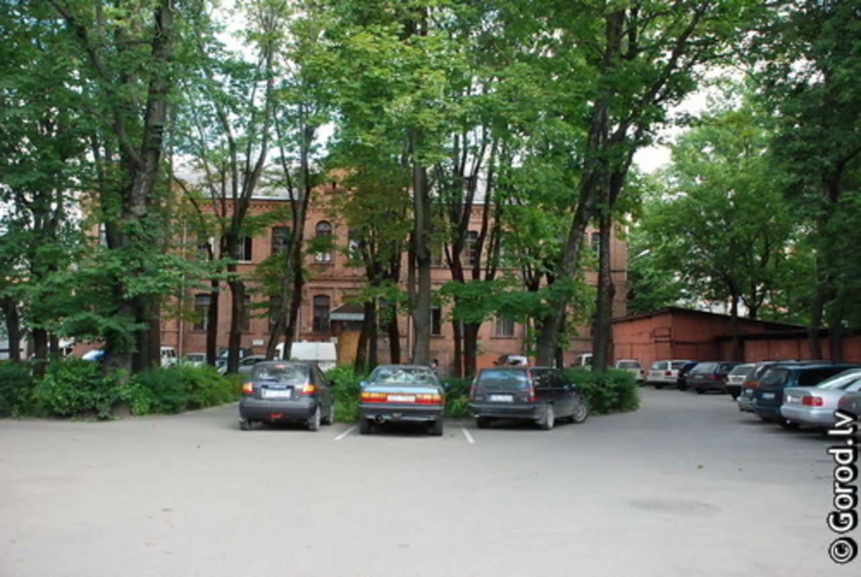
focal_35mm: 36
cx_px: 430
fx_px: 862
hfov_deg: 53.1
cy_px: 288
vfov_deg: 37.0
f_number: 4
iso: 1250
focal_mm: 24
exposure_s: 1/750
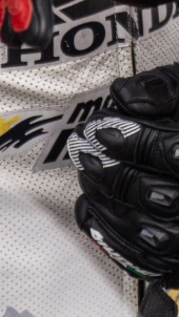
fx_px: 4427
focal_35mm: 525
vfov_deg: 4.1
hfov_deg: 2.3
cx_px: 314
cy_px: -207
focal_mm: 70
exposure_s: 1/2500
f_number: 2.8
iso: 200
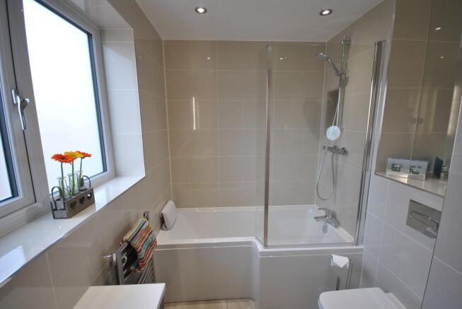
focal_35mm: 15
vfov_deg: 77.5
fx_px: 193
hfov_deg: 100.3
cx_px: 231
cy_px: 154
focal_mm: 10
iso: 200
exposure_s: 1/50
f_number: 4
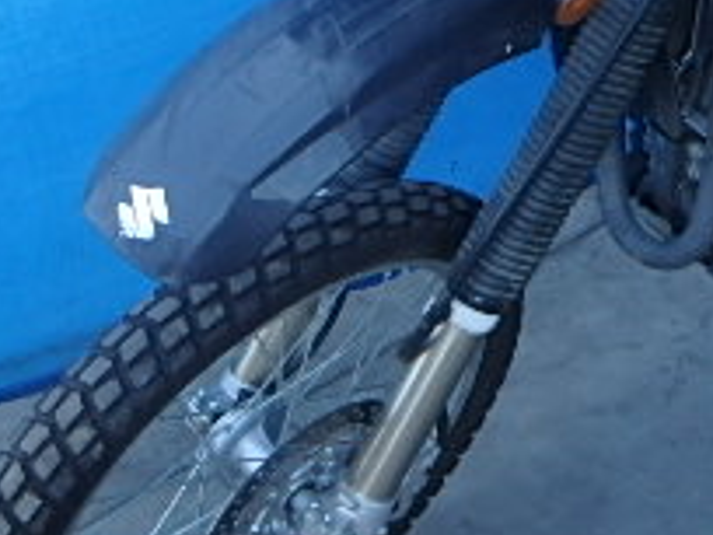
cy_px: 21
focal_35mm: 66
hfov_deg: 27.3
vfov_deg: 21.6
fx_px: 1359
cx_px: 755
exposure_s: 1/60
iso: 125
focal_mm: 3.7
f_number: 3.5
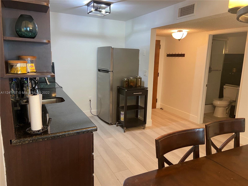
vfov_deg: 53.1
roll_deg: -2.0
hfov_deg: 67.3
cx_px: 124
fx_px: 186
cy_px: 93
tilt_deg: -11.4
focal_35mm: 26
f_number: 1.8
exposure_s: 1/60
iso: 200
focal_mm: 4.25
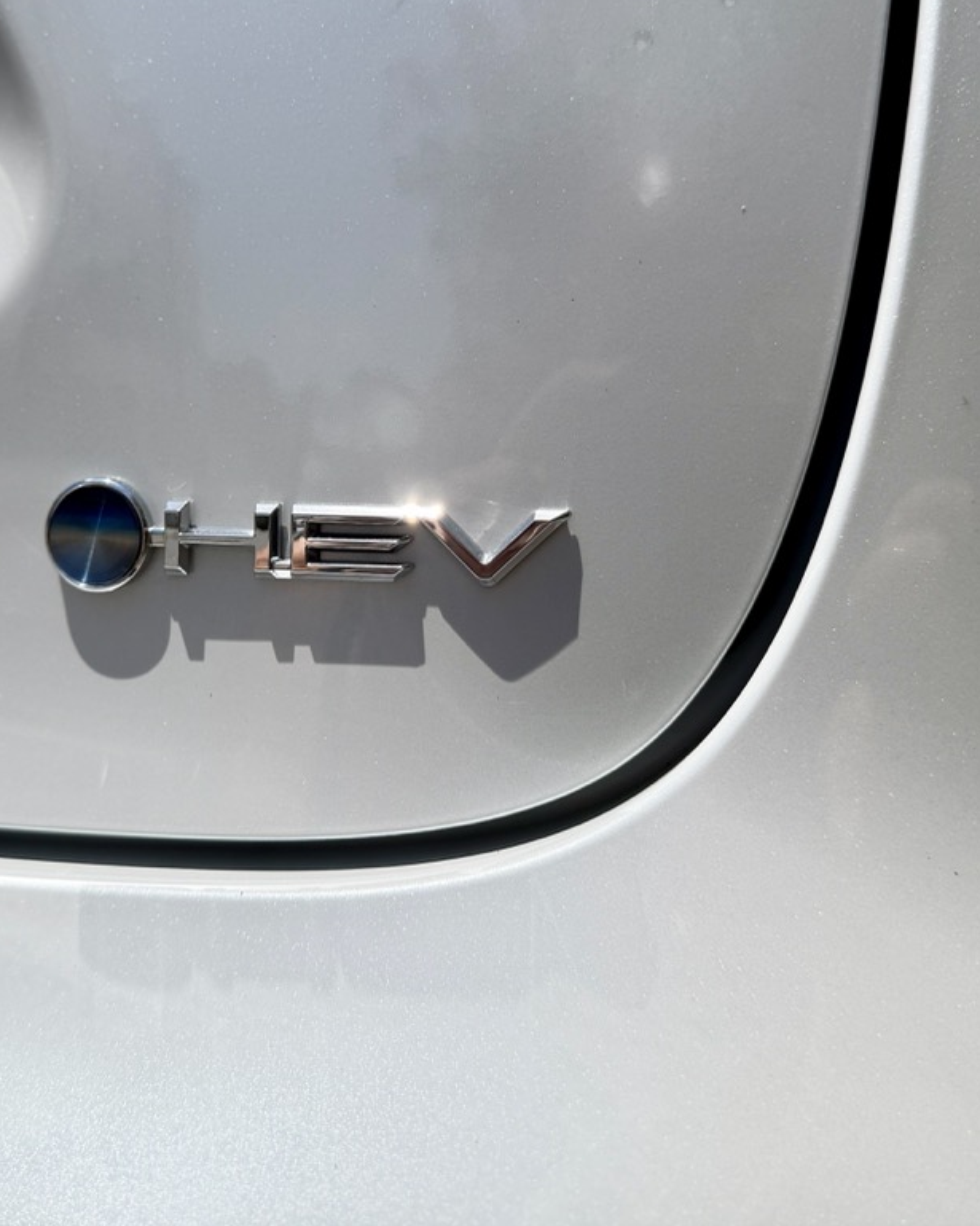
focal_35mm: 39
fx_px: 1414
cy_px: 467
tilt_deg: -2.9
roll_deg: +0.2
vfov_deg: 46.5
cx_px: 403
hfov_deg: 38.1
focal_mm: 6.76
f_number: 1.78
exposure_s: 1/4167
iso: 80
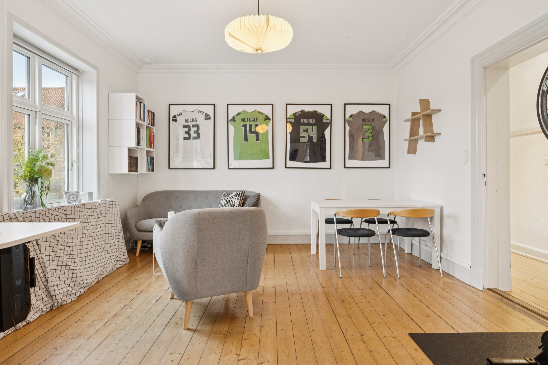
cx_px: 276
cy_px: 180
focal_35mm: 21
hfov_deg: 81.2
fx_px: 320
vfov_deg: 59.5
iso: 1000
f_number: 10
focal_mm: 20
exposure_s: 1/5
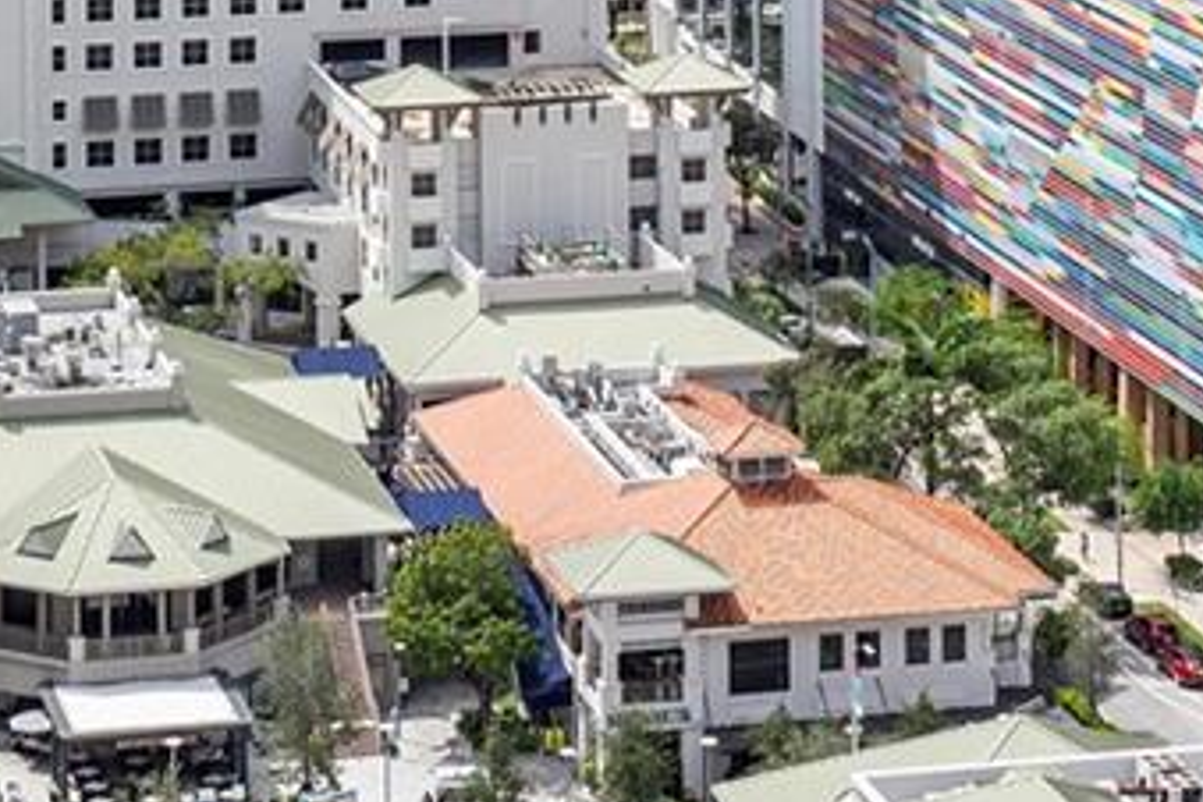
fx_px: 5513
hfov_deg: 12.5
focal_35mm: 165
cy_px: -1008
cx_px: 649
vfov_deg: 7.8
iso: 100
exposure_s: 1/125
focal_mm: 35
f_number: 10
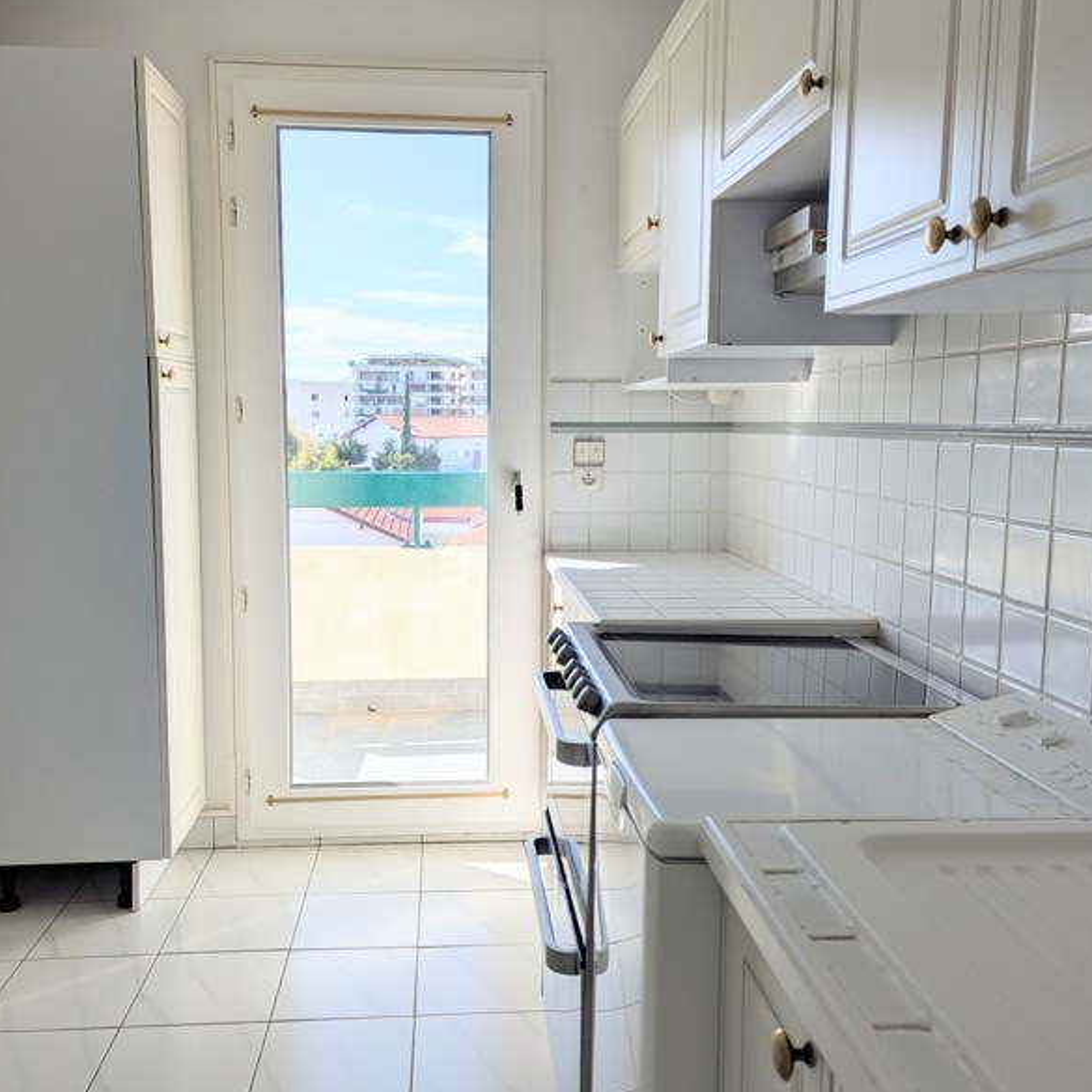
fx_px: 1035
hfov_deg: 55.6
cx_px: 517
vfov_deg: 55.6
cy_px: 550
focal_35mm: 29
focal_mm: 6.81
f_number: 1.85
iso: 48
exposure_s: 1/1689
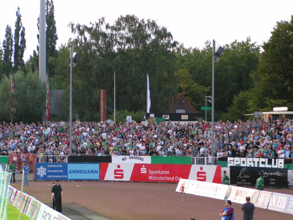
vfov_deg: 12.5
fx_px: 1007
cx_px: 146
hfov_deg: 16.6
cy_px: 110
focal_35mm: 119
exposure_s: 1/80
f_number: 3.5
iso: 200
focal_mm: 18.2
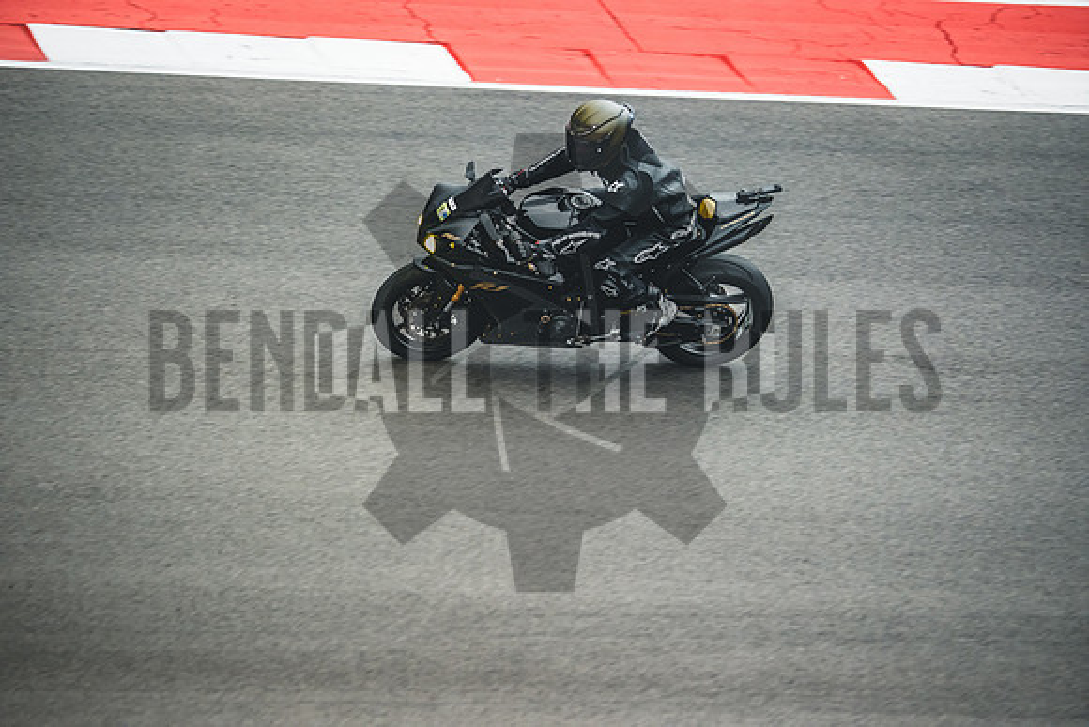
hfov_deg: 6.9
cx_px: 544
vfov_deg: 4.6
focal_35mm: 300
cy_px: 364
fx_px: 9077
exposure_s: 1/1250
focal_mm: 200
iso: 1600
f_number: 2
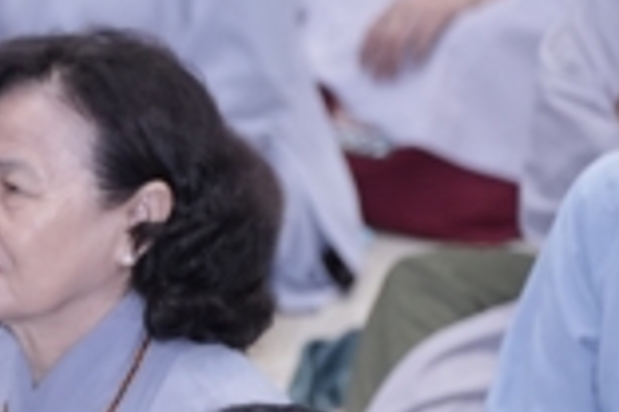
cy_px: 398
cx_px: -623
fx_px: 7221
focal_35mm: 420
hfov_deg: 4.8
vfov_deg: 3.3
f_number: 2.8
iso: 1000
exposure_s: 1/125
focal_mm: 101
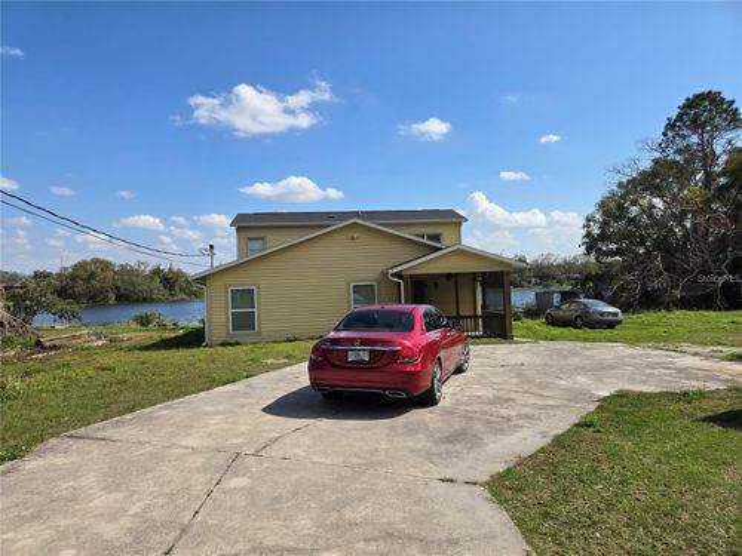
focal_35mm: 23
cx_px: 371
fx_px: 493
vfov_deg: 58.9
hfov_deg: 73.9
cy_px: 278
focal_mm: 5.4
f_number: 1.8
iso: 25
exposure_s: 1/2476
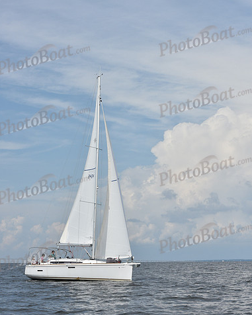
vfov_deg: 23.8
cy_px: 144
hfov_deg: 19.2
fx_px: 746
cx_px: 125
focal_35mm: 80
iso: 320
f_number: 11
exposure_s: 1/1250
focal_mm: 70
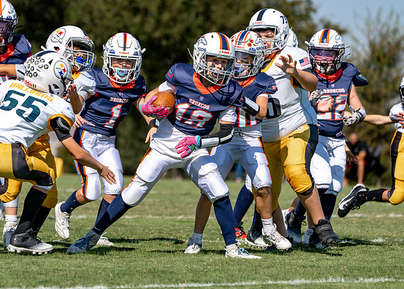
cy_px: 129
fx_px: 3540
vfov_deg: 4.7
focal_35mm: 309
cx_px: 161
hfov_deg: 6.5
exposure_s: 1/1250
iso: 125
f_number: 5.6
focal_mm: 259
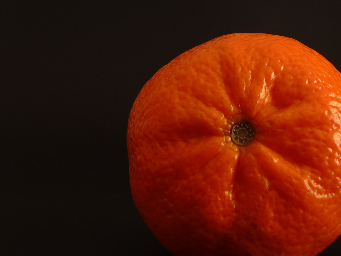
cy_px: 107
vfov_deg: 32.8
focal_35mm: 44
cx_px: 233
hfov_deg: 42.2
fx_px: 433
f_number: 3.4
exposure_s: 2
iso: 80
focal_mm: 4.4
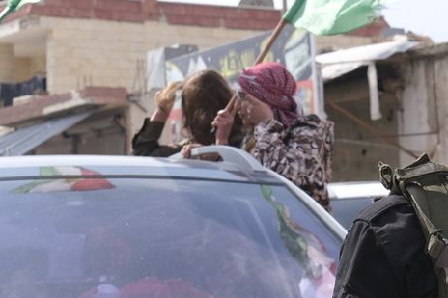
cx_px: 228
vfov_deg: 10.0
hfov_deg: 15.0
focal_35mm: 137
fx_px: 1704
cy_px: 131
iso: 400
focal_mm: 33.2
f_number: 6.4
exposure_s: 1/900
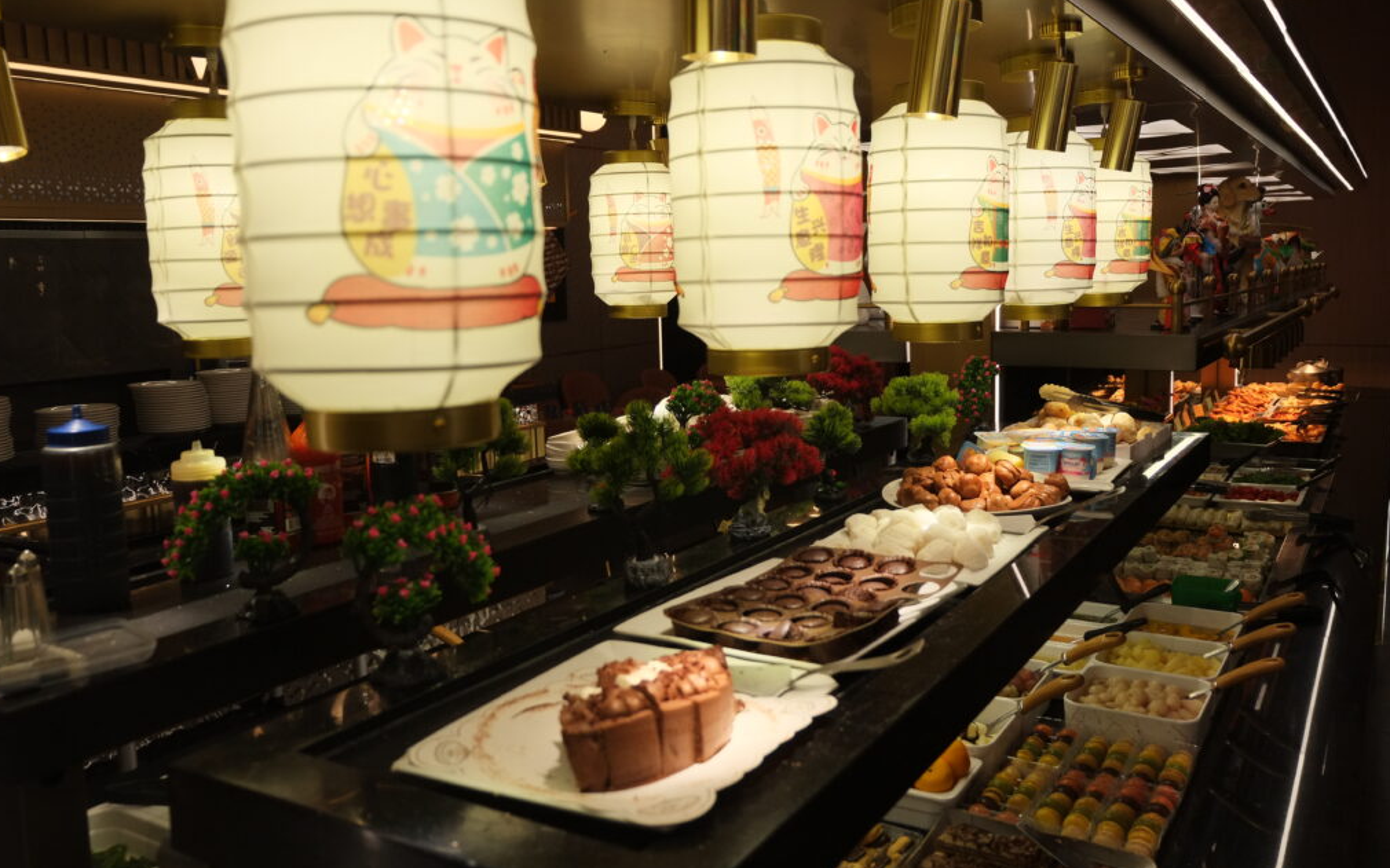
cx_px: 688
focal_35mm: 31
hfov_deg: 61.2
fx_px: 1174
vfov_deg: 40.6
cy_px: 422
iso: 800
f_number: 5
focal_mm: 20.1
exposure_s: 1/420
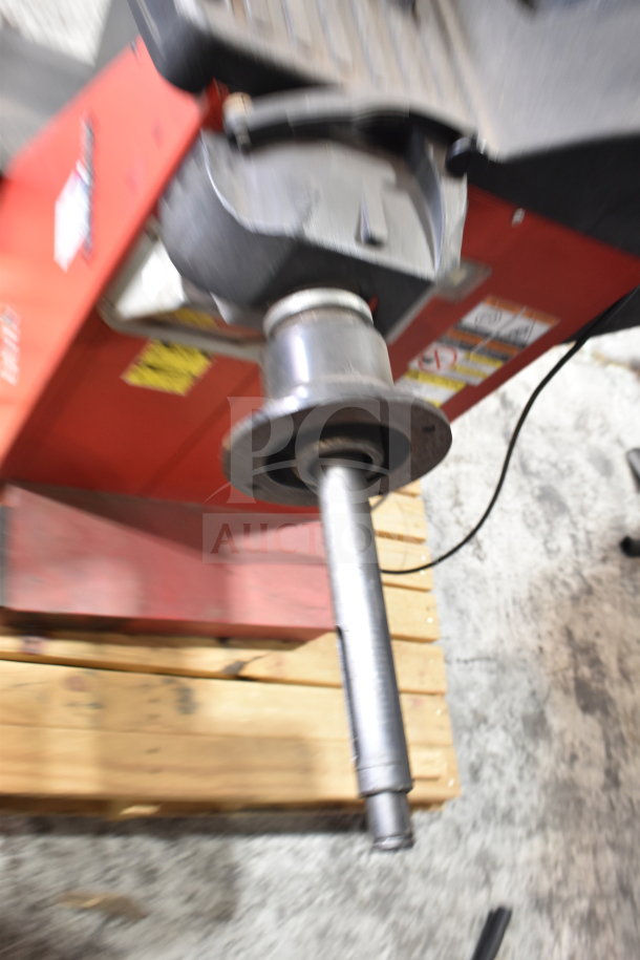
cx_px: 320
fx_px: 960
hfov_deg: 36.9
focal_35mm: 36
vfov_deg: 53.1
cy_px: 480
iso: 800
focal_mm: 24
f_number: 4
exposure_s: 1/40
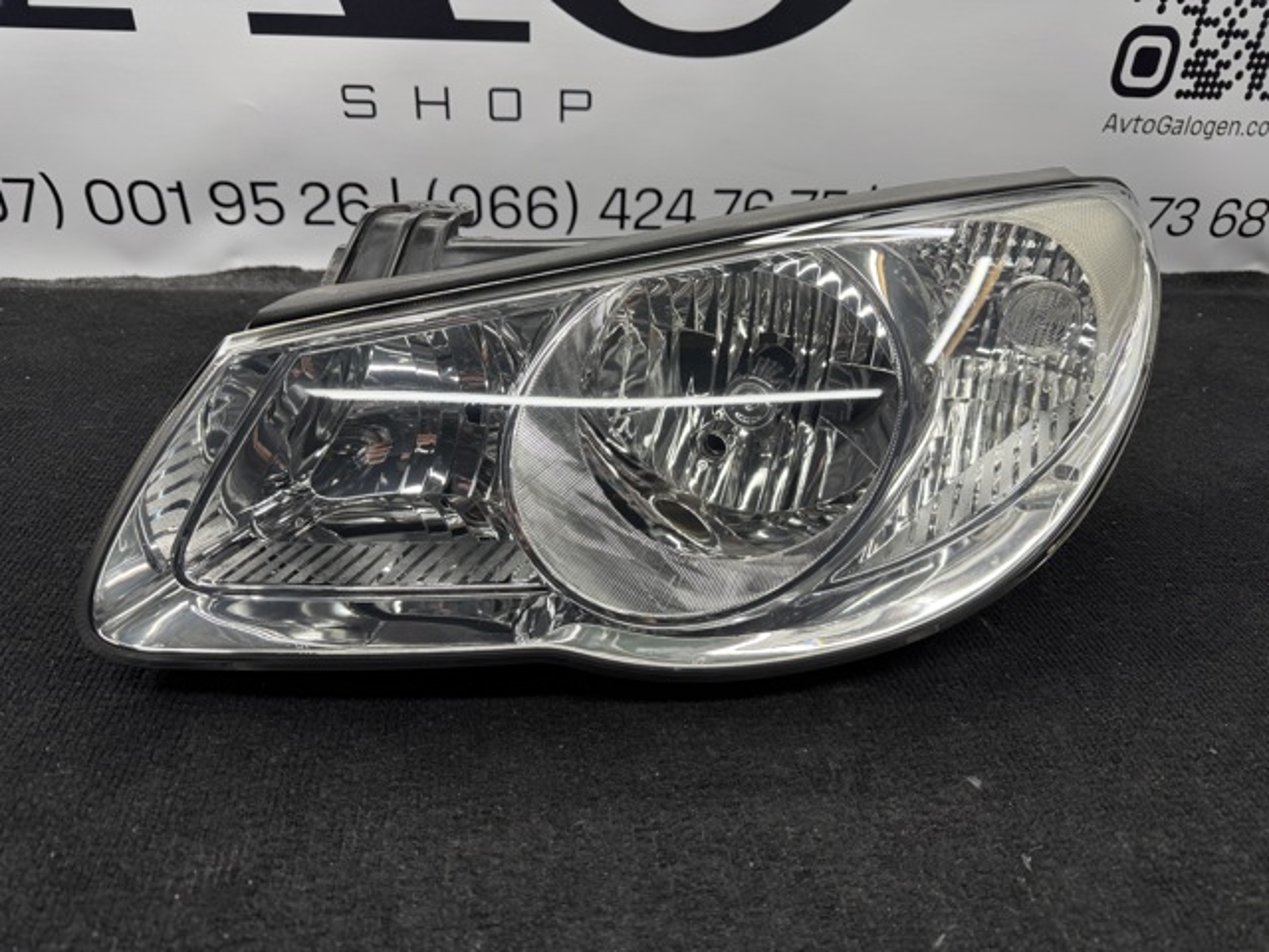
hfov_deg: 71.6
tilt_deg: -27.8
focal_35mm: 24
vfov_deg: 56.8
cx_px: 634
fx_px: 880
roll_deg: -3.0
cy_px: 476
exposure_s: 1/138
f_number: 1.78
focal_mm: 6.76
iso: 80
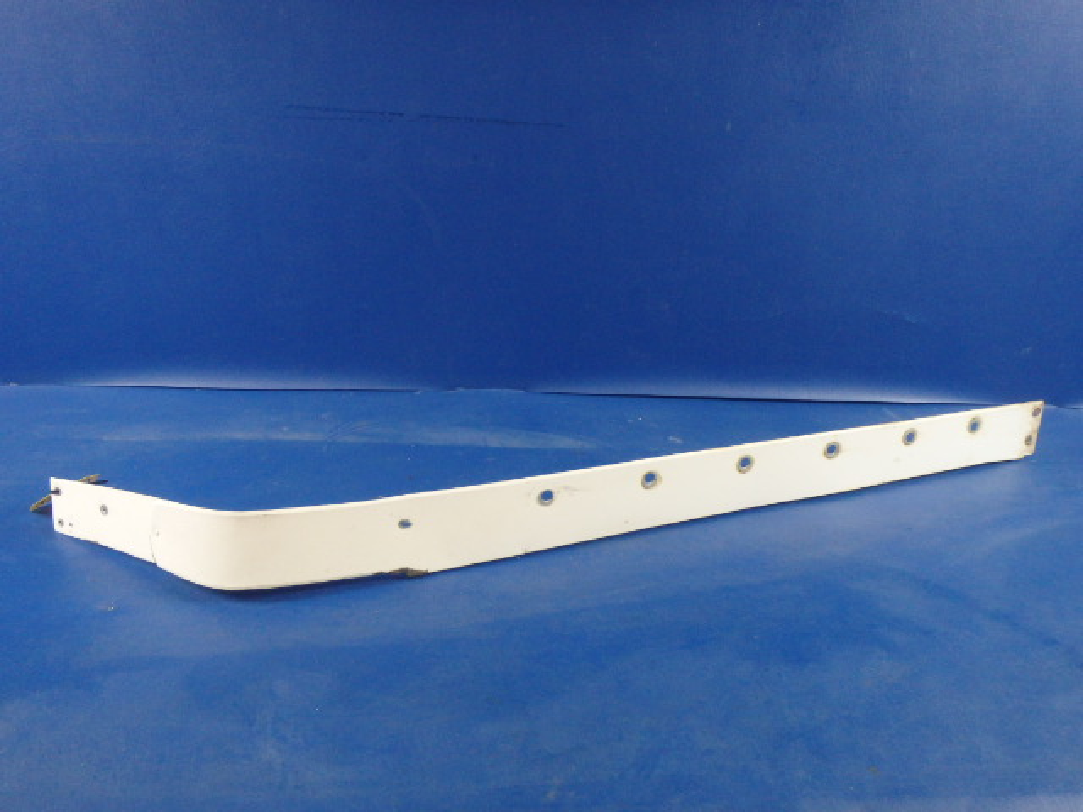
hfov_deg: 63.4
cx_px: 542
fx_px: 876
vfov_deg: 49.7
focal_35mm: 28
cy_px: 406
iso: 500
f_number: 3.9
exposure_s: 1/30
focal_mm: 5
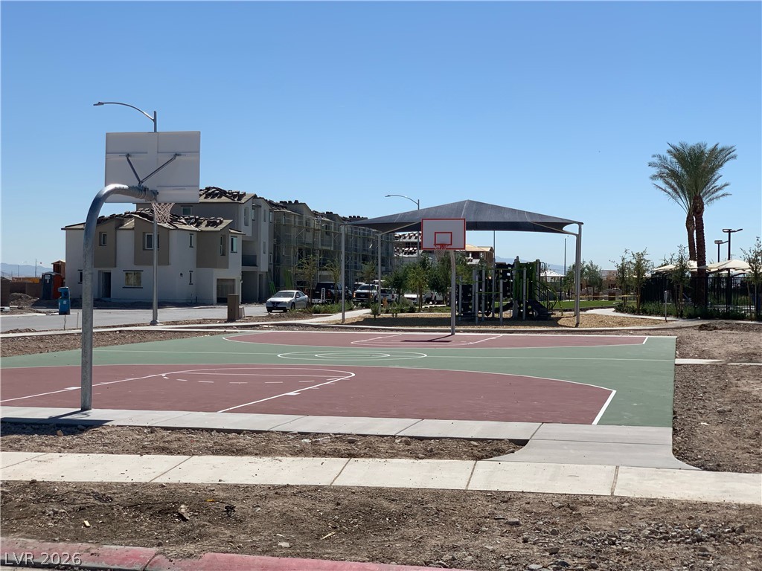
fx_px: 1145
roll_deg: -1.0
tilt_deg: +0.0
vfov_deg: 28.0
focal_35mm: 52
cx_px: 381
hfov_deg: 36.8
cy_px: 286
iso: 16
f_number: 2.4
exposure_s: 1/2398
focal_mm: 6
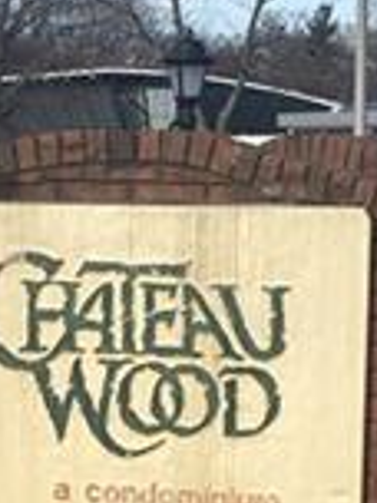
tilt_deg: -8.5
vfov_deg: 13.2
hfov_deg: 10.0
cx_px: 20
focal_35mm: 147
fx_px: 2135
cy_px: 510
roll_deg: -0.6
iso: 25
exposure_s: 1/1068
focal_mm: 4.15
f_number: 2.2
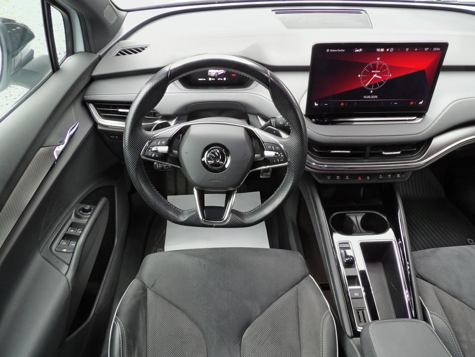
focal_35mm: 24
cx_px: 238
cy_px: 178
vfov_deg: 56.8
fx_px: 329
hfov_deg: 71.6
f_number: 3.2
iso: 199
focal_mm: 4.3
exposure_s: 1/16
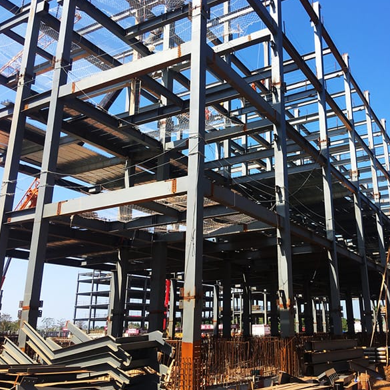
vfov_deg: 47.2
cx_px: 262
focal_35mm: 35
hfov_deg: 46.4
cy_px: 192
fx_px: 446
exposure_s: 1/916
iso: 25
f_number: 2.2
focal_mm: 4.15
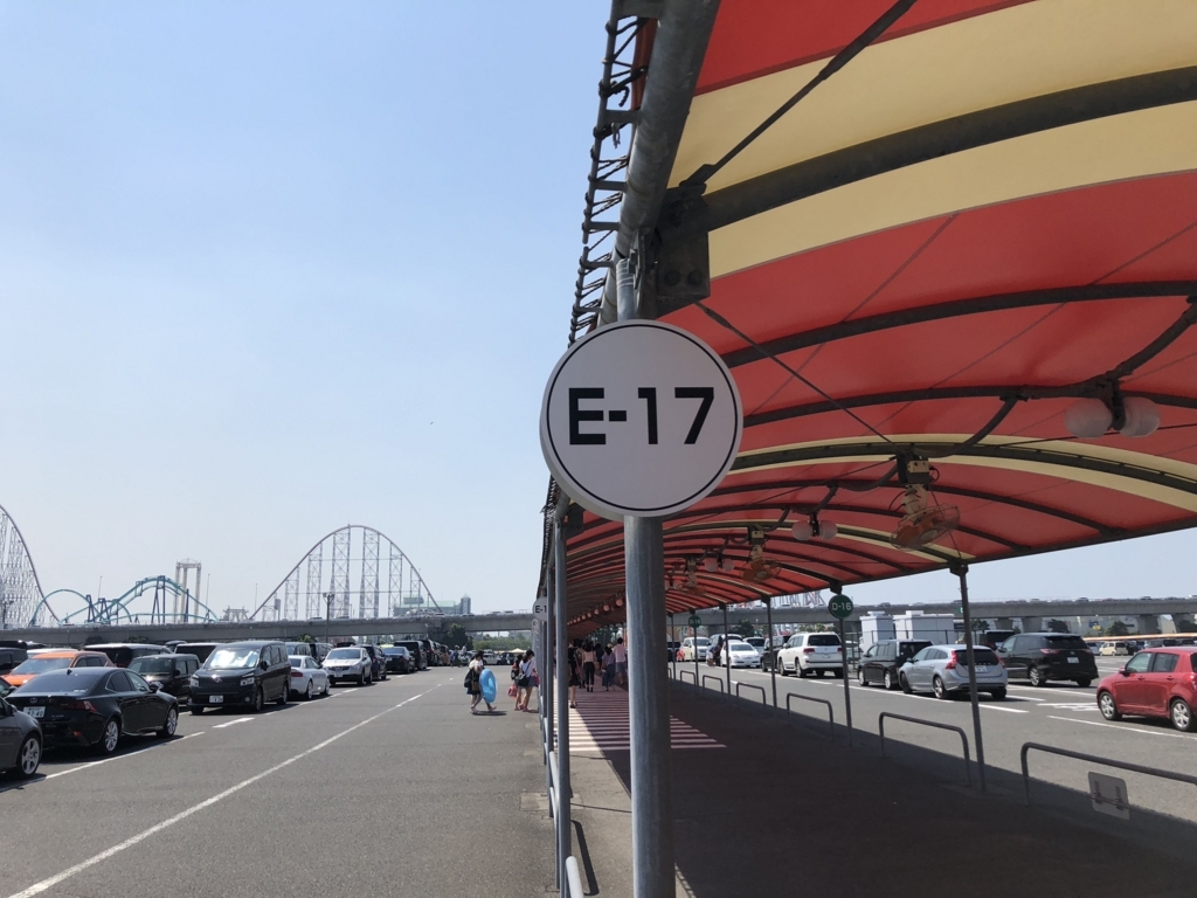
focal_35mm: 28
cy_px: 449
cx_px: 598
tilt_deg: +10.8
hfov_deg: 63.4
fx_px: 968
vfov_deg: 49.7
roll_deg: +0.7
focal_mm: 3.99
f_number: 1.8
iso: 20
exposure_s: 1/3690
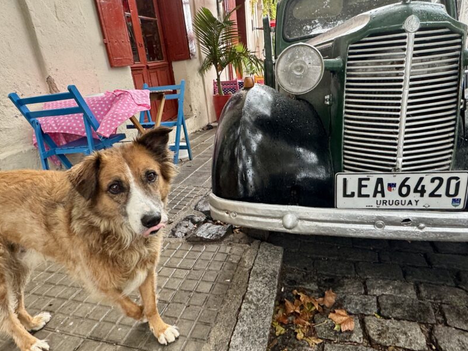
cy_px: 177
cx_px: 233
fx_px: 243
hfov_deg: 87.8
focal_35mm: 18
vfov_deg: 71.6
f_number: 2.2
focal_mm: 2.22
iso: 125
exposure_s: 1/99
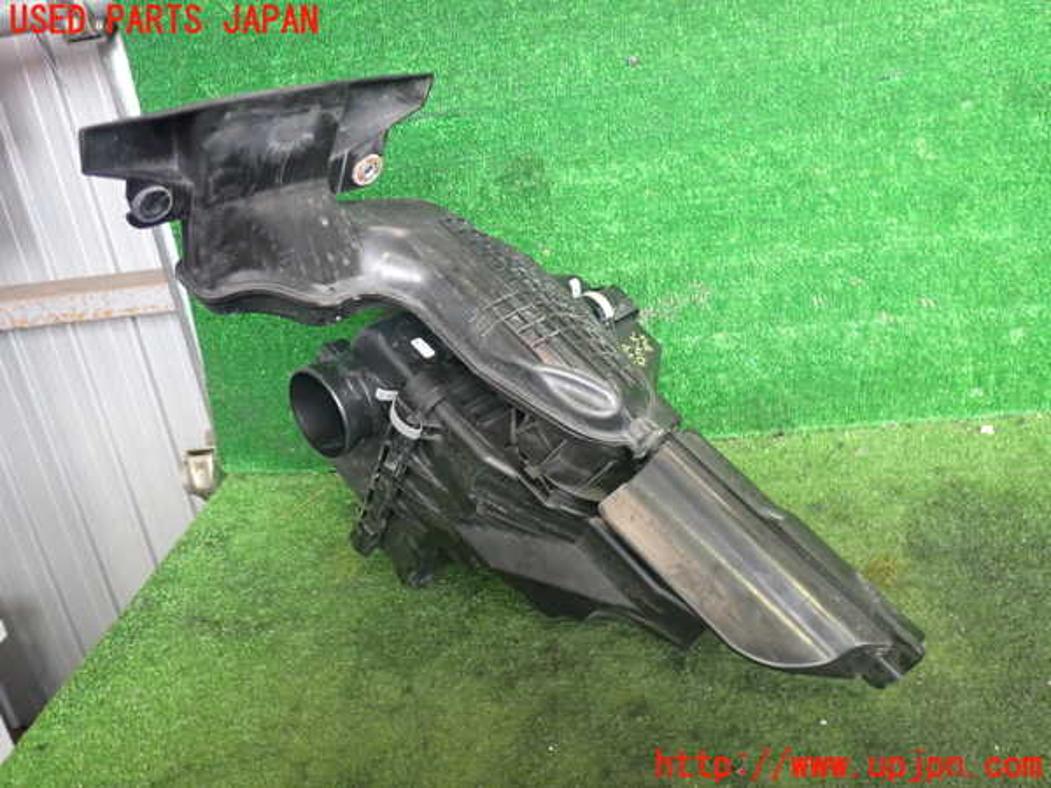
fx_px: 911
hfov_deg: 60.0
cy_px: 394
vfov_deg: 46.8
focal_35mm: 30
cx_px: 526
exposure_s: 1/100
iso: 800
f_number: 2.3
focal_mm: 5.4
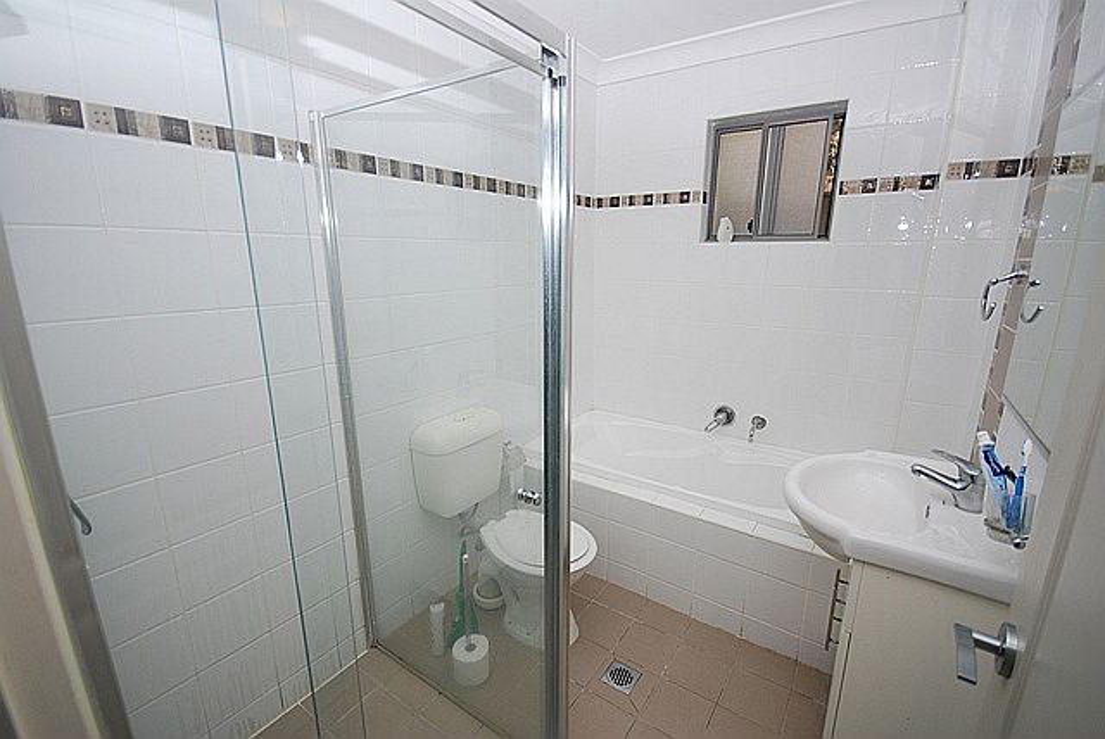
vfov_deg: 77.4
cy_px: 370
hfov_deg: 100.3
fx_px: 461
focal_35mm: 15
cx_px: 552
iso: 200
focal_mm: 10
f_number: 4
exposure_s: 1/60
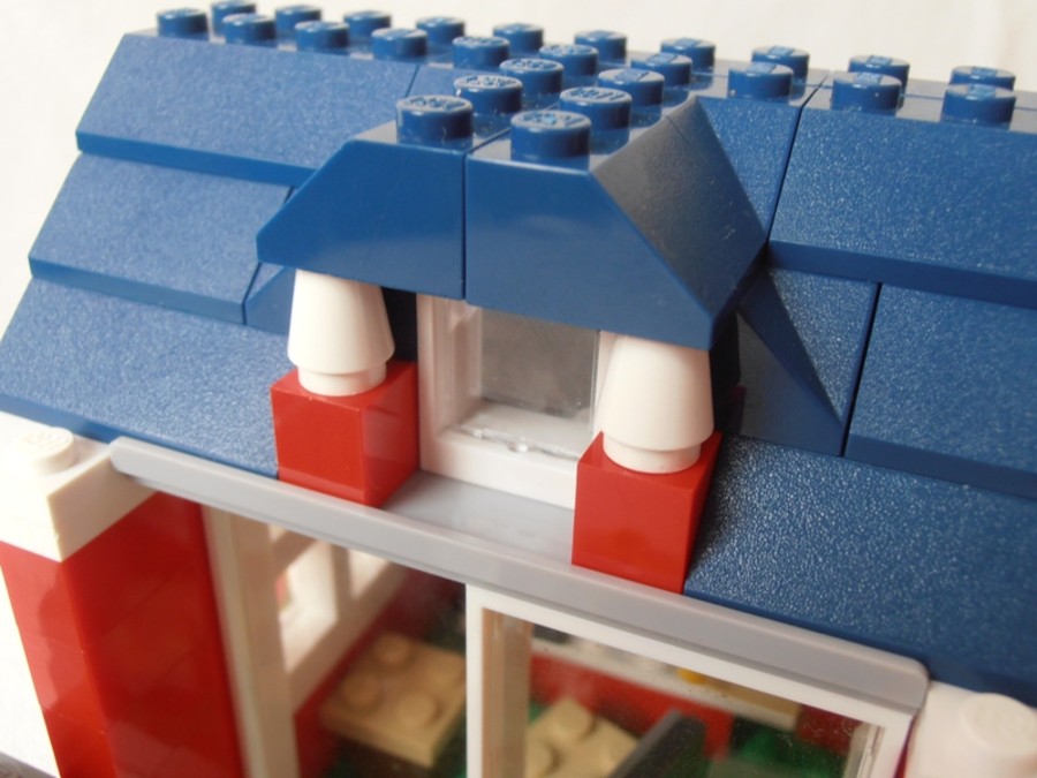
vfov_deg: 38.7
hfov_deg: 50.1
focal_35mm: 37
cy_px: 389
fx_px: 1108
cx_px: 518
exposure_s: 1/20
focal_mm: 6.61
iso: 125
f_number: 3.9
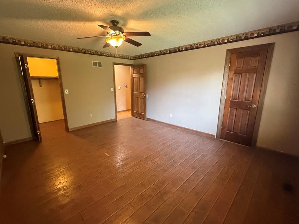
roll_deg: -0.3
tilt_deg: -14.5
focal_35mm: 16
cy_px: 113
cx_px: 142
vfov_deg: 78.1
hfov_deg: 94.4
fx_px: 138
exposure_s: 1/60
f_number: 2.2
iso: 800
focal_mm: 2.22
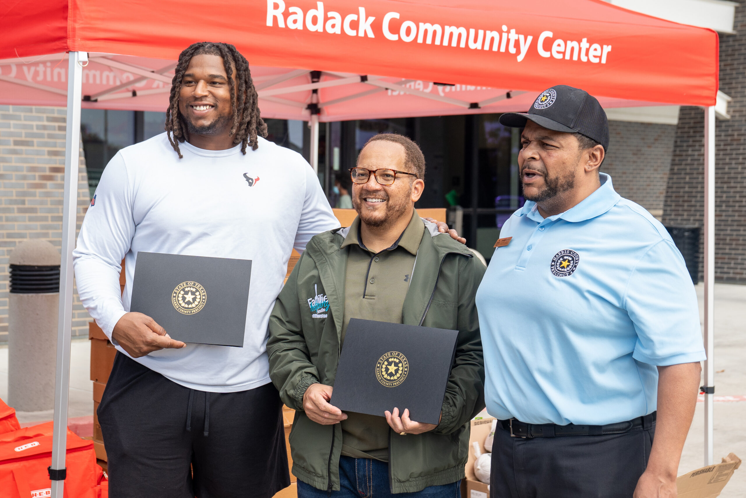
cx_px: 373
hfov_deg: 31.9
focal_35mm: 63
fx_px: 1305
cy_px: 249
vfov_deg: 21.6
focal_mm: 42
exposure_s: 1/500
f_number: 4
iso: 400
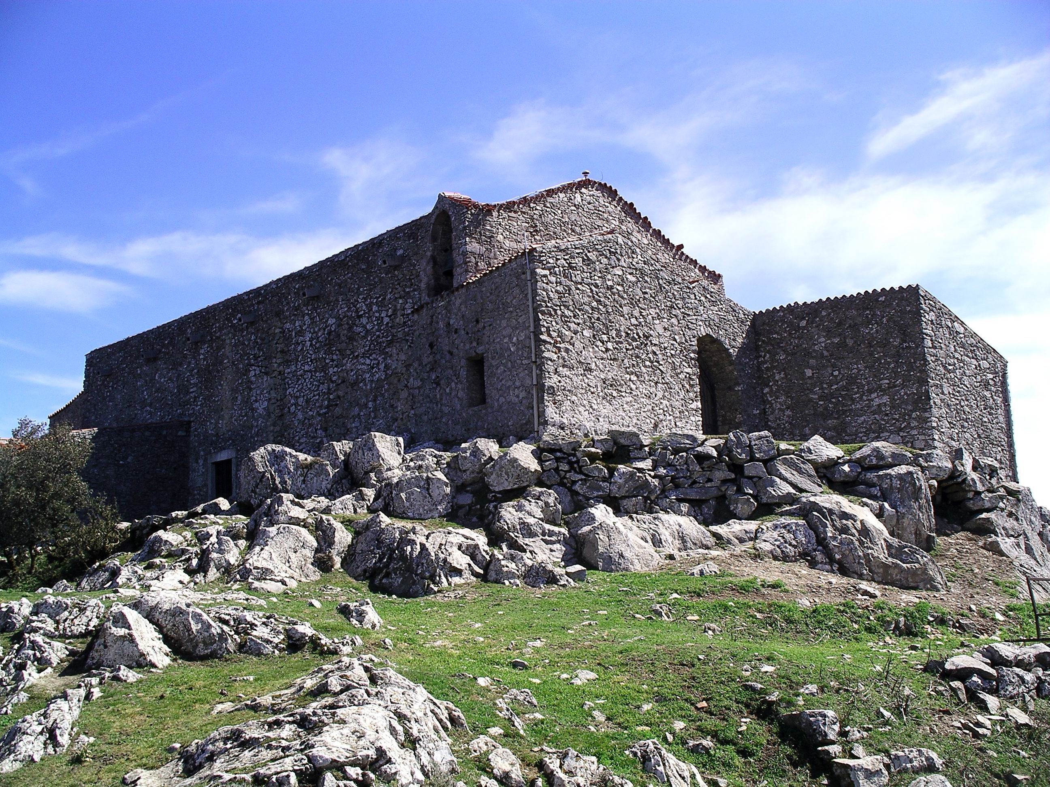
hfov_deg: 50.1
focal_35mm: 37
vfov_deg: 38.7
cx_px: 525
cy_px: 394
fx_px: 1122
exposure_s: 1/409
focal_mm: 7.8
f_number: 5.6
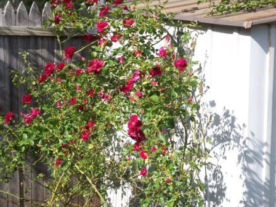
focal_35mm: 117
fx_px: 933
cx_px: 138
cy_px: 104
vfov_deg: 12.7
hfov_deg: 16.8
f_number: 4.4
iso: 64
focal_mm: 19.2
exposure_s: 1/250
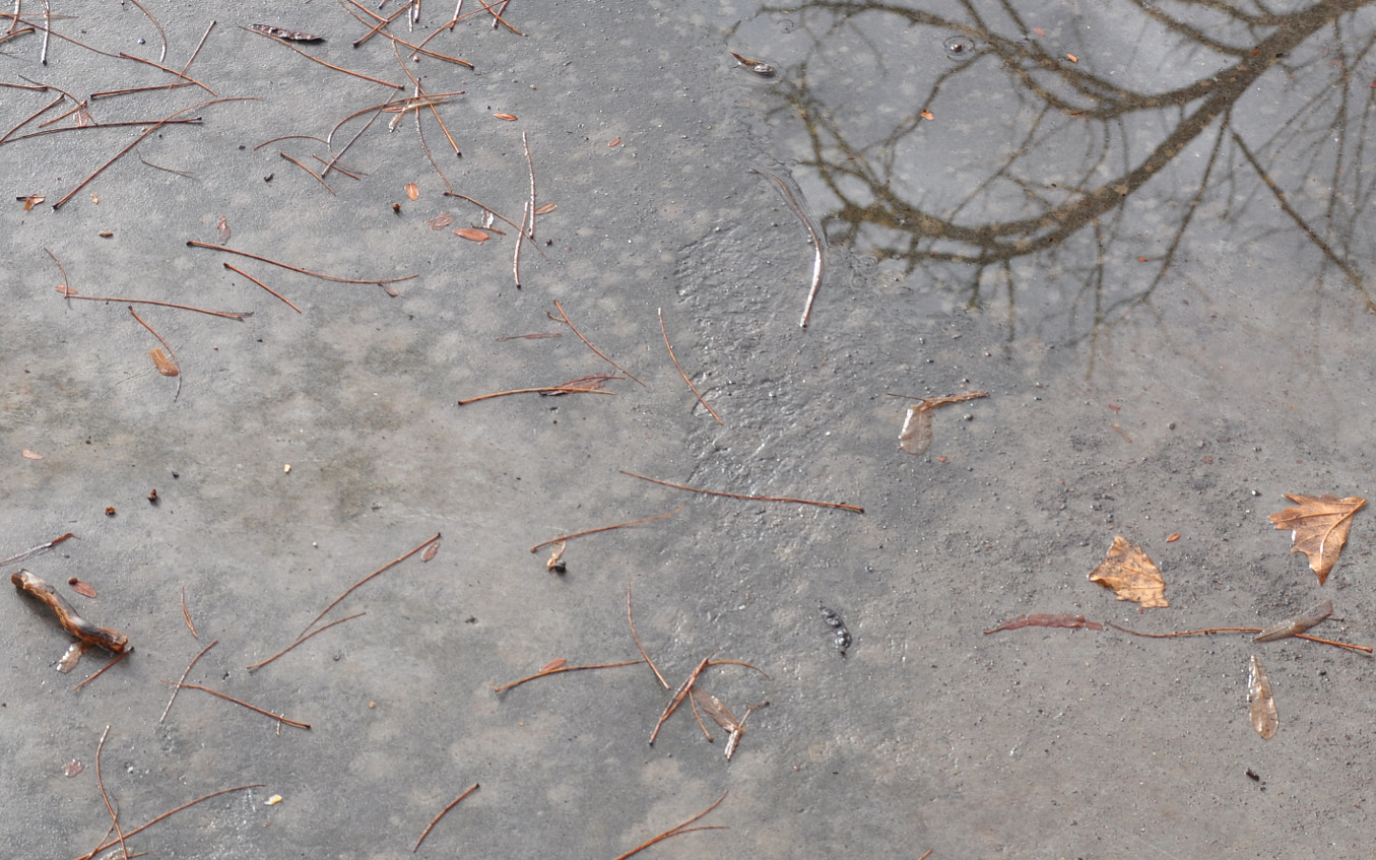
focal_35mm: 120
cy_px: 413
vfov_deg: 10.9
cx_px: 862
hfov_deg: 17.4
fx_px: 4500
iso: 200
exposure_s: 1/200
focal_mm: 52
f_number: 7.1
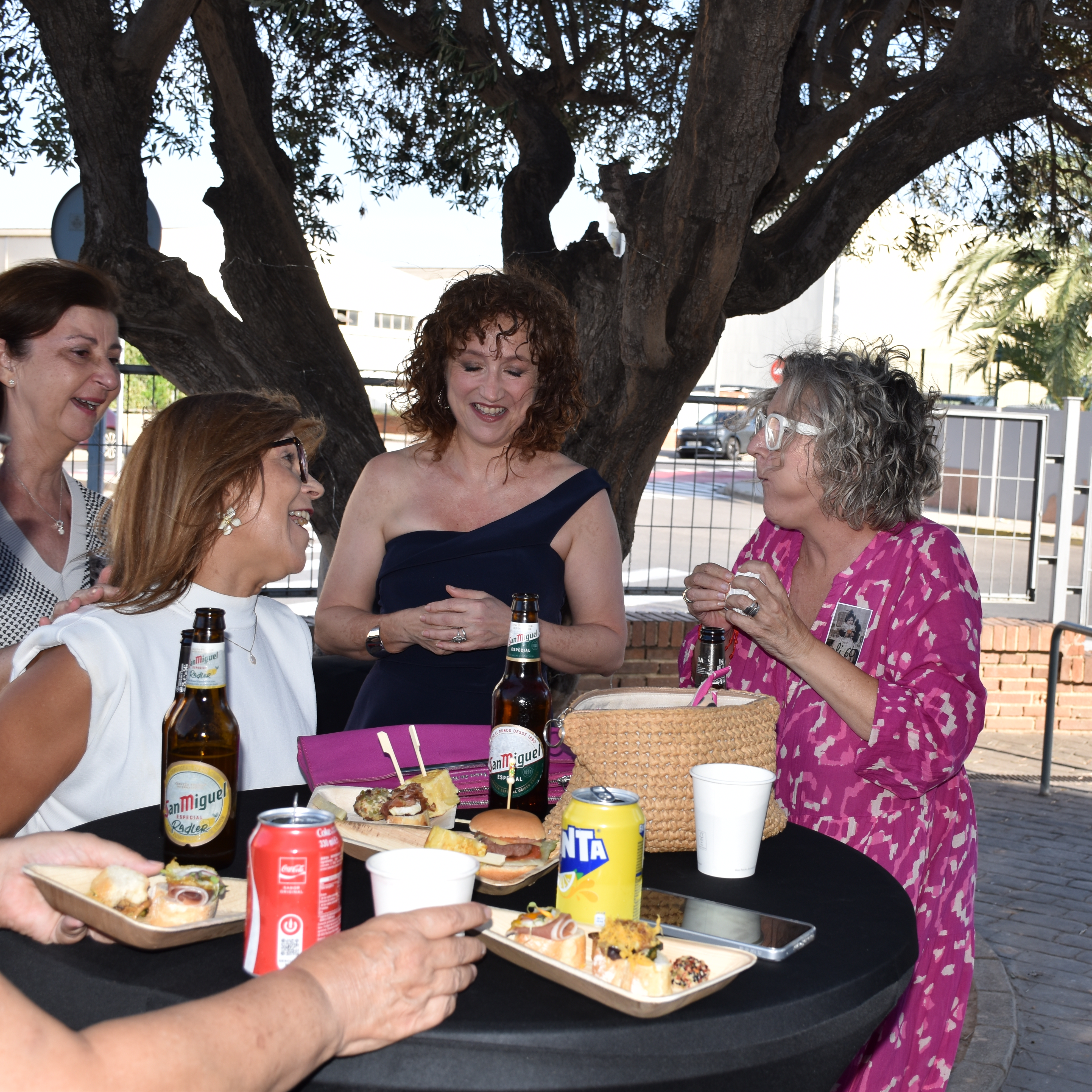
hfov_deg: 33.9
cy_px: 543
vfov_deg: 34.0
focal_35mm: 50
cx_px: 677
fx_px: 1785
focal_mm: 26
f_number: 6.3
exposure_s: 1/160
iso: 100
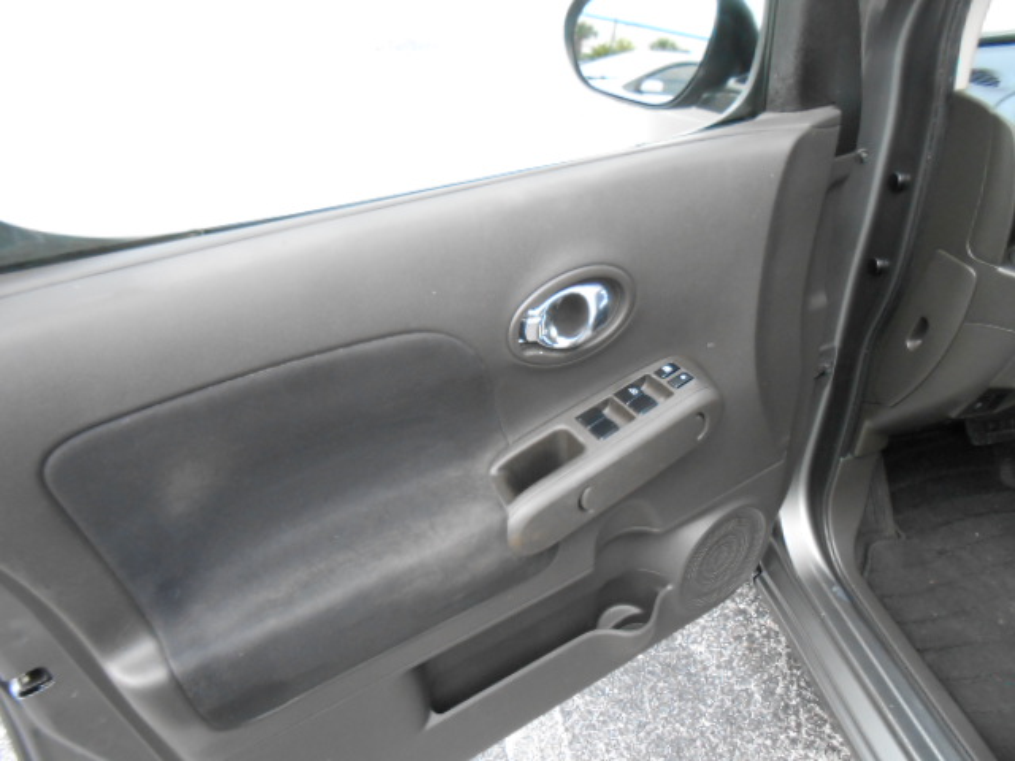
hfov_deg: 67.3
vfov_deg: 53.1
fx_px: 762
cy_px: 380
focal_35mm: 26
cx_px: 508
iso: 320
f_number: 3.5
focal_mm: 4.6
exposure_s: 1/250
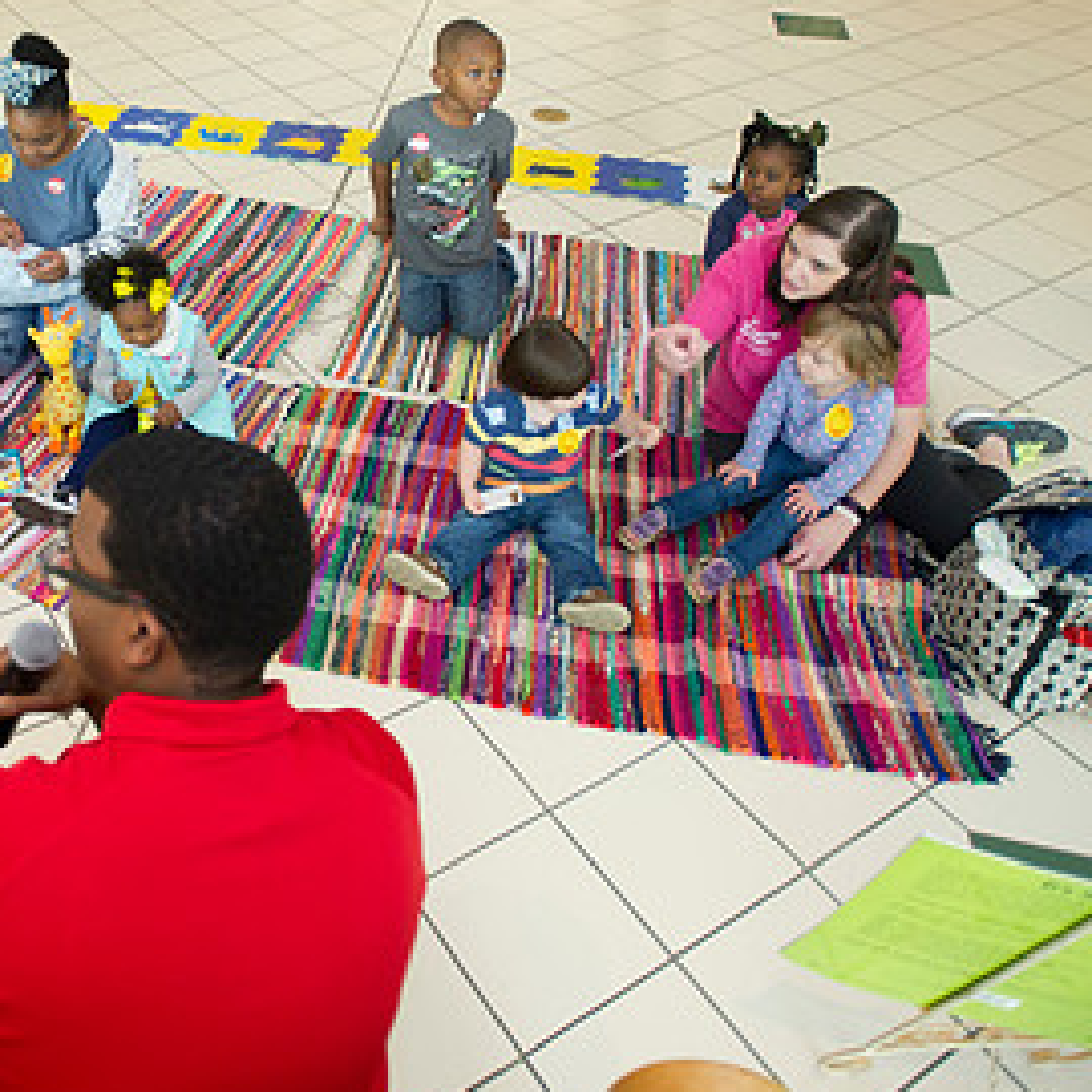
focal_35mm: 31
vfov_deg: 51.7
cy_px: 376
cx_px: 194
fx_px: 1106
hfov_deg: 49.0
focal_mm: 17
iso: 1250
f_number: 2.8
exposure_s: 1/250
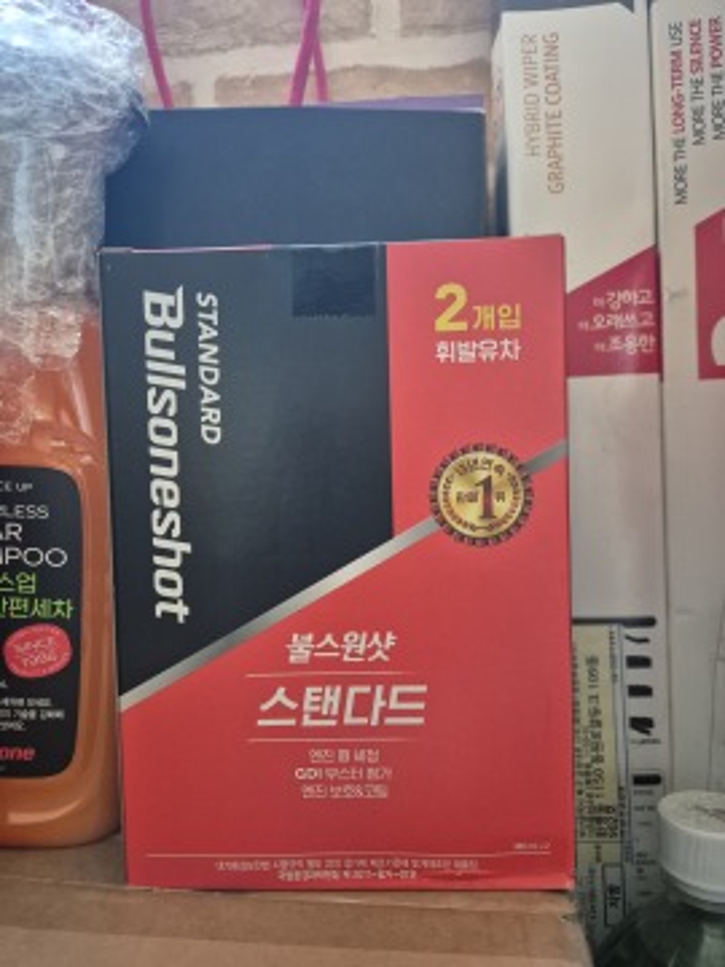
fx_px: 642
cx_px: 362
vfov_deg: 73.9
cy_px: 484
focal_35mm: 23
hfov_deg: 58.9
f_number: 1.8
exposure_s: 1/60
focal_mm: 5.4
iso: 1000
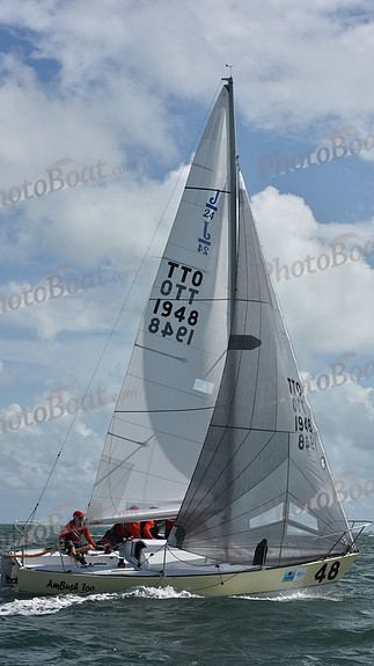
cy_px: 334
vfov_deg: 28.6
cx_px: 197
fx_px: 1306
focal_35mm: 74
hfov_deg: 16.3
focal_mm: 70
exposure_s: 1/1600
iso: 250
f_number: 10
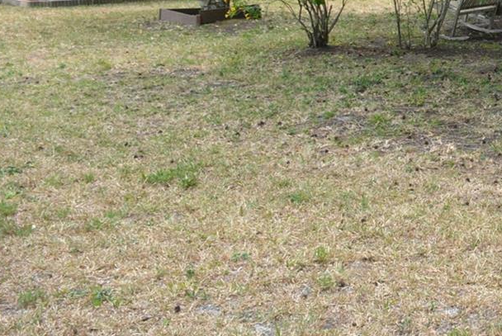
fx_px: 991
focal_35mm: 71
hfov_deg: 24.7
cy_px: -55
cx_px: 652
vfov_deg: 18.4
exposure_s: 1/200
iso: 200
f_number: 7.1
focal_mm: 18
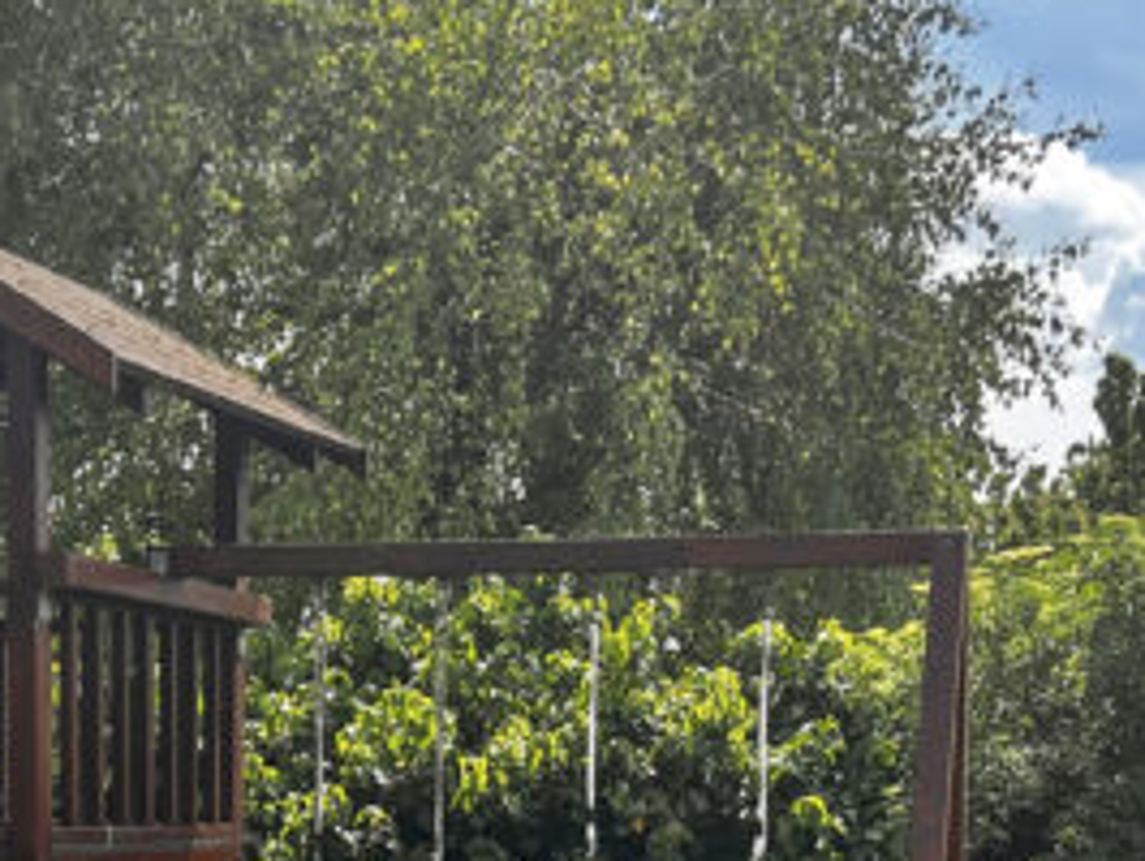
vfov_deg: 18.5
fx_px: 2483
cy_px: 1059
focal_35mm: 75
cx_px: 534
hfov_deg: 26.0
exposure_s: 1/1972
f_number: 1.5
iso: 50
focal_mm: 5.7
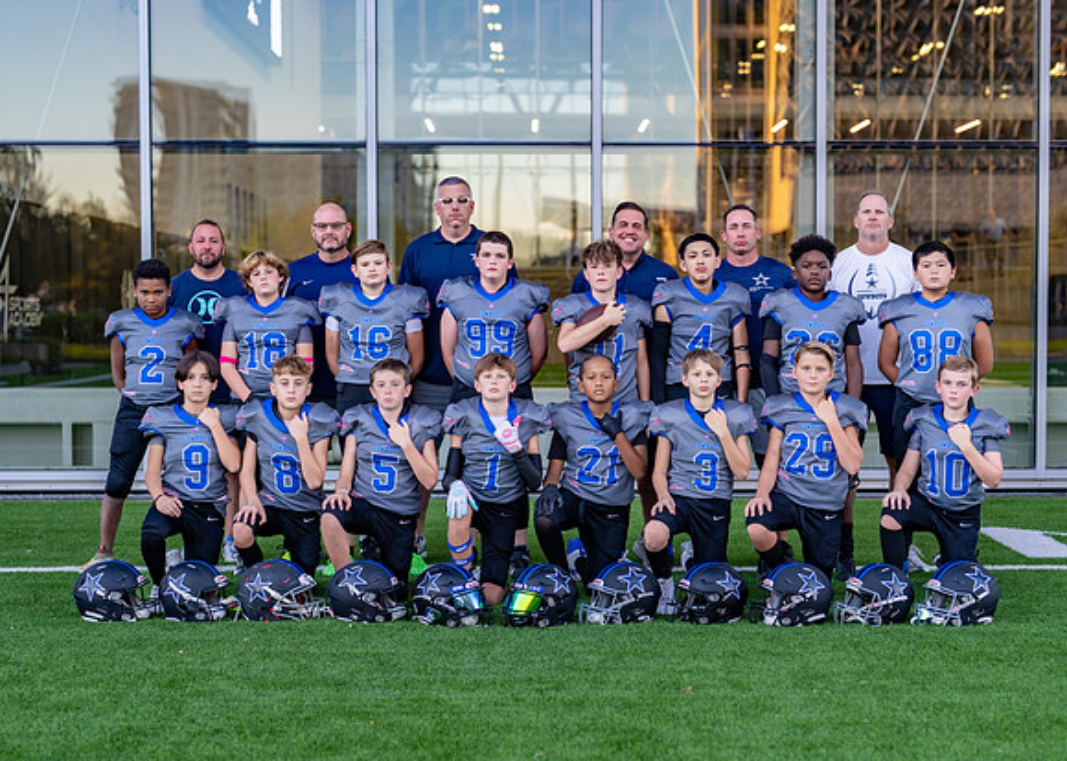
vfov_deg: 23.9
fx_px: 1796
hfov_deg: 33.1
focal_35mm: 59
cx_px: 551
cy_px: 395
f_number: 2
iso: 320
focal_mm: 50
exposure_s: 1/400
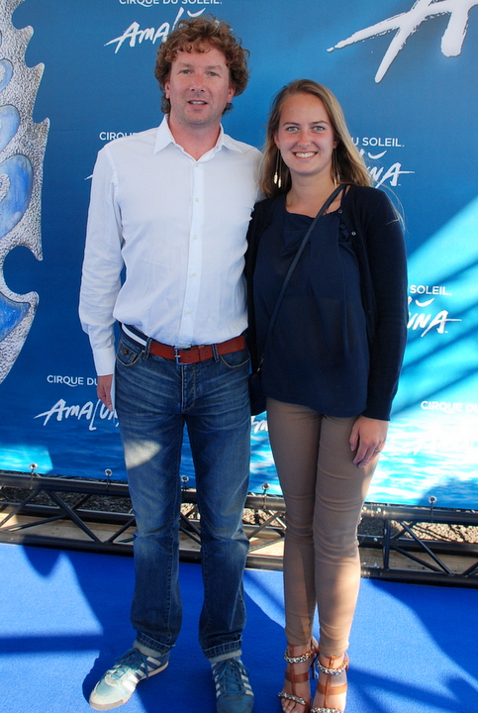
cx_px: 239
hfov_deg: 43.8
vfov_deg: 61.8
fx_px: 595
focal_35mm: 30
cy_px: 356
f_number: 6.3
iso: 320
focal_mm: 20
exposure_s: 1/160
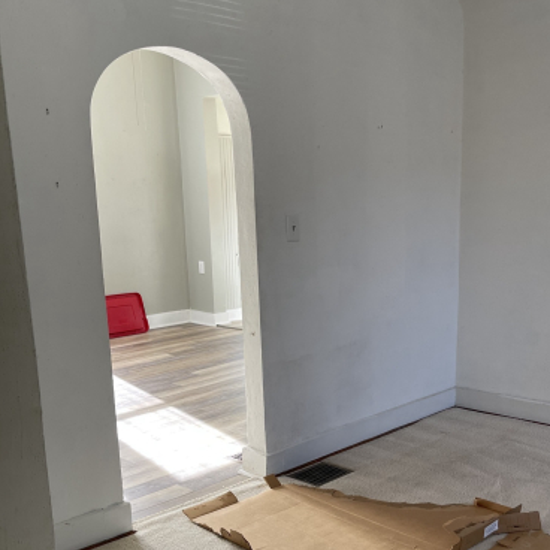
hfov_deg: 41.7
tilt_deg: -14.0
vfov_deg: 41.3
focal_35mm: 40
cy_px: 368
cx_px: 330
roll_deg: +0.6
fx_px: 719
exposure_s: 1/121
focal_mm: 5.1
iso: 100
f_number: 1.6
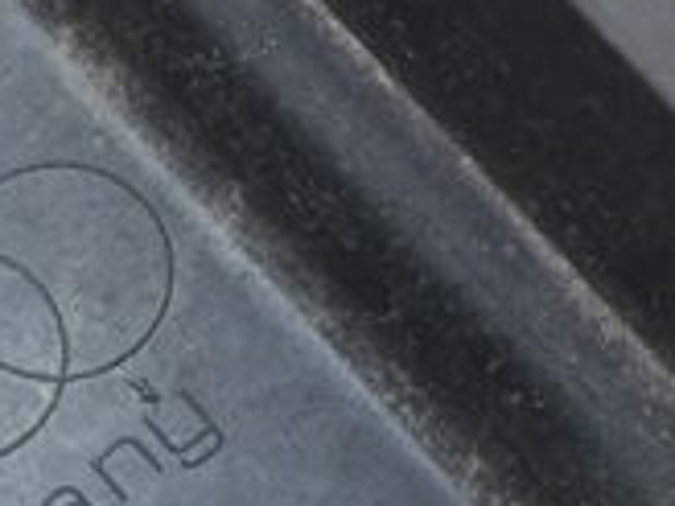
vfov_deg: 12.8
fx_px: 2203
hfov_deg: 17.2
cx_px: 82
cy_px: 613
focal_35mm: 113
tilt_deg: -51.1
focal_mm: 4.15
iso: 125
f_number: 2.2
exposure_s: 1/33
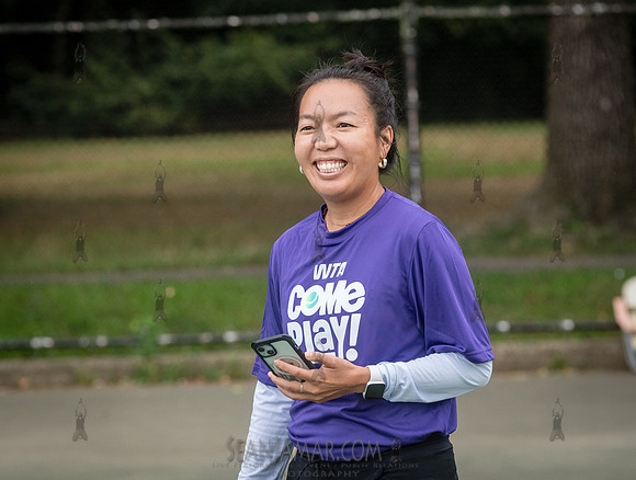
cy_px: 261
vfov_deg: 7.6
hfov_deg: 10.0
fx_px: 3625
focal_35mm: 197
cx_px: 258
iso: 1250
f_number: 5
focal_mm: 145
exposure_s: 1/2000
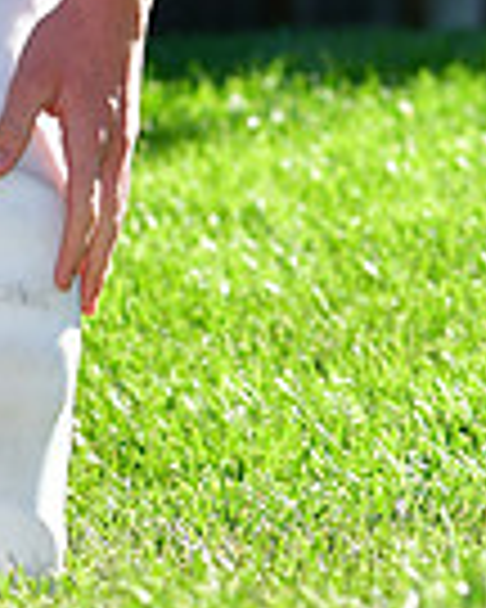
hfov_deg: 3.3
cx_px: -335
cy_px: -545
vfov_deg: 4.1
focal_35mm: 472
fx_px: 8486
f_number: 4.5
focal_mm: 78
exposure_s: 1/1250
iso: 400
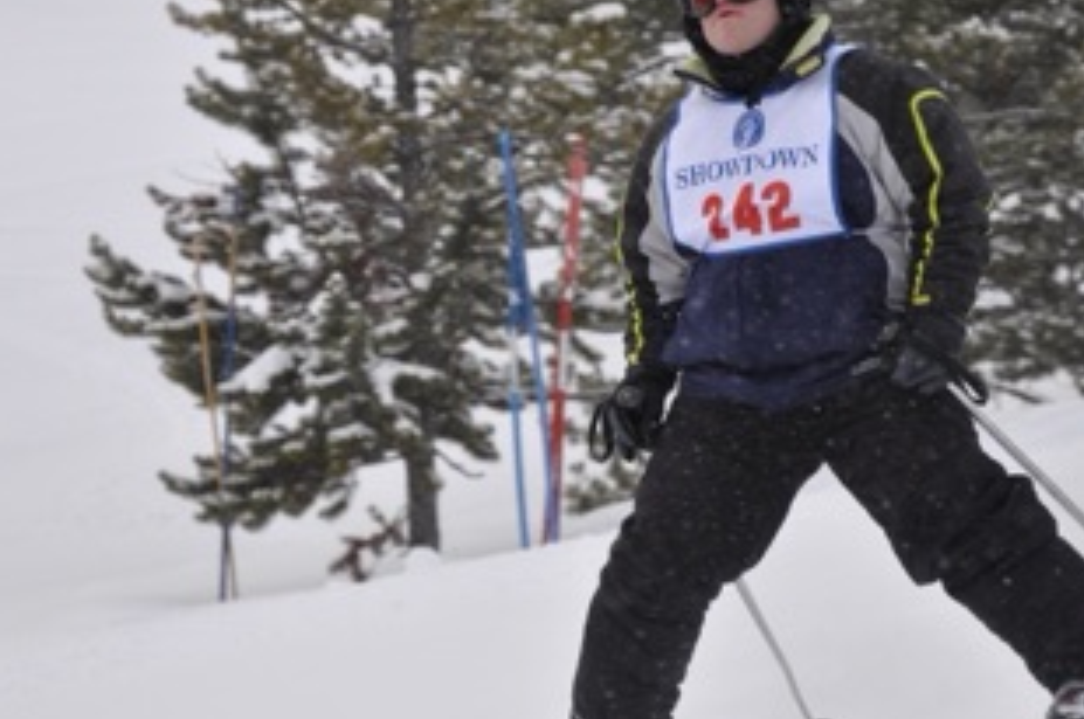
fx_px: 7359
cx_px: 460
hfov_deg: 8.4
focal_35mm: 245
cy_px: 265
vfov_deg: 5.6
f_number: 5.6
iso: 200
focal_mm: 105
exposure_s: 1/500
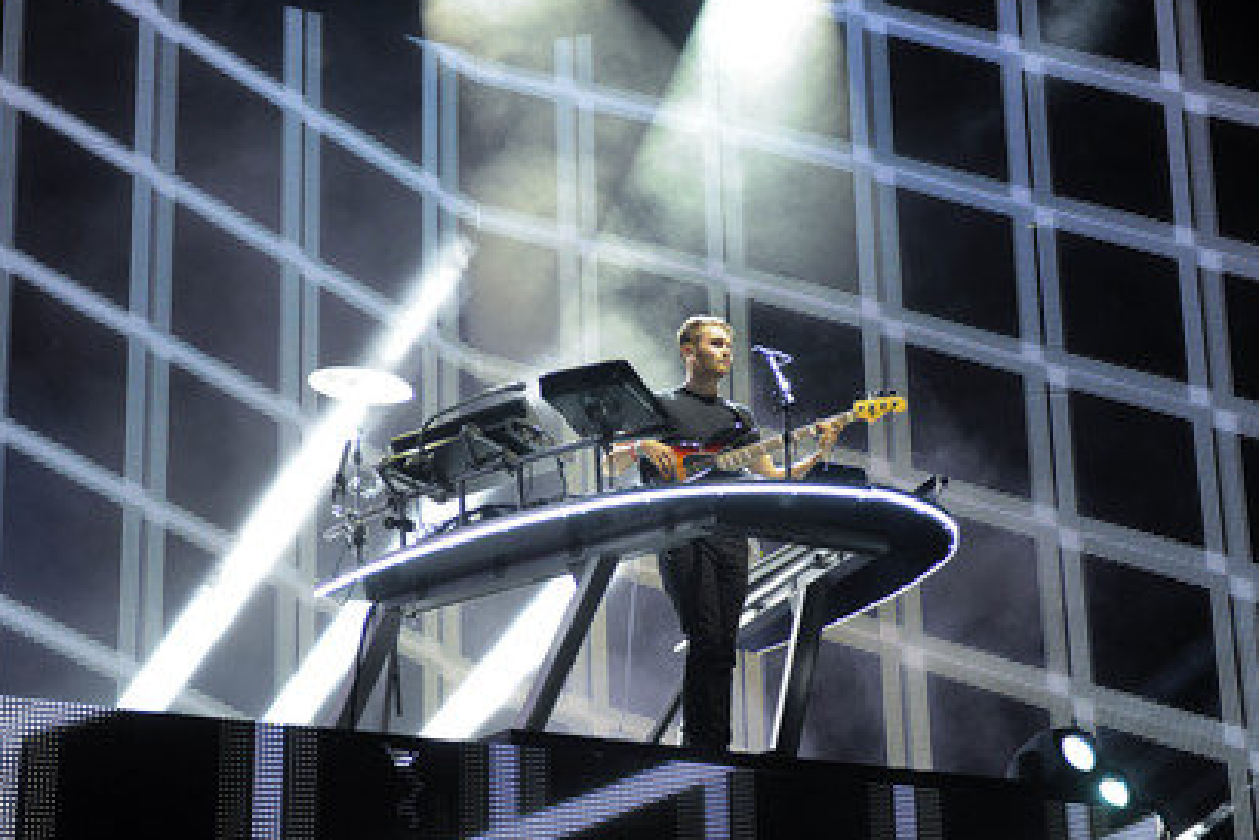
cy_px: 443
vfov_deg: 17.7
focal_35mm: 77
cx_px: 659
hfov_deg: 26.3
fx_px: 2694
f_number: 2.8
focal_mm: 70
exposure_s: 1/160
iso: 1600
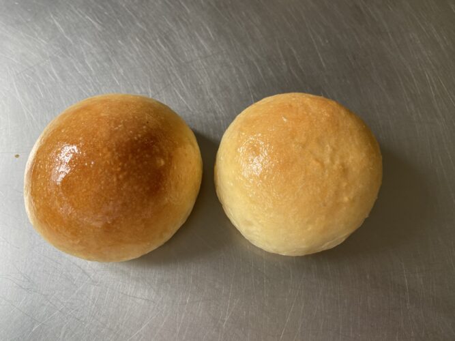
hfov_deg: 67.3
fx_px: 342
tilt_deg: -71.1
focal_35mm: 26
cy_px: 170
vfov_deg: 53.0
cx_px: 228
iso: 64
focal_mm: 4.25
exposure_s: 1/122
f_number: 1.8
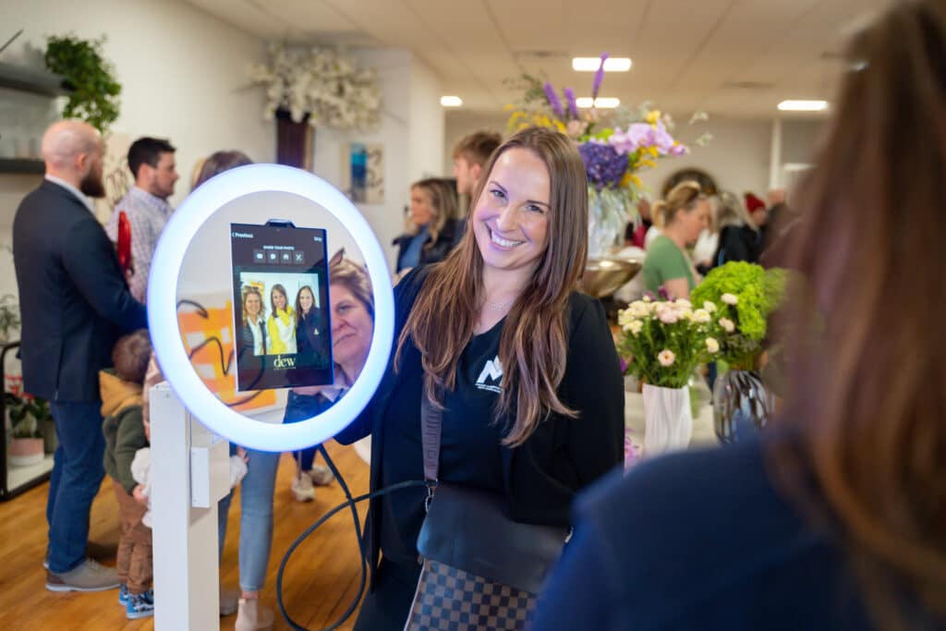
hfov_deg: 53.1
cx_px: 473
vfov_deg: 36.9
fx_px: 946
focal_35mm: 36
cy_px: 316
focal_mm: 36
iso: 1600
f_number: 2.8
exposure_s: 1/250
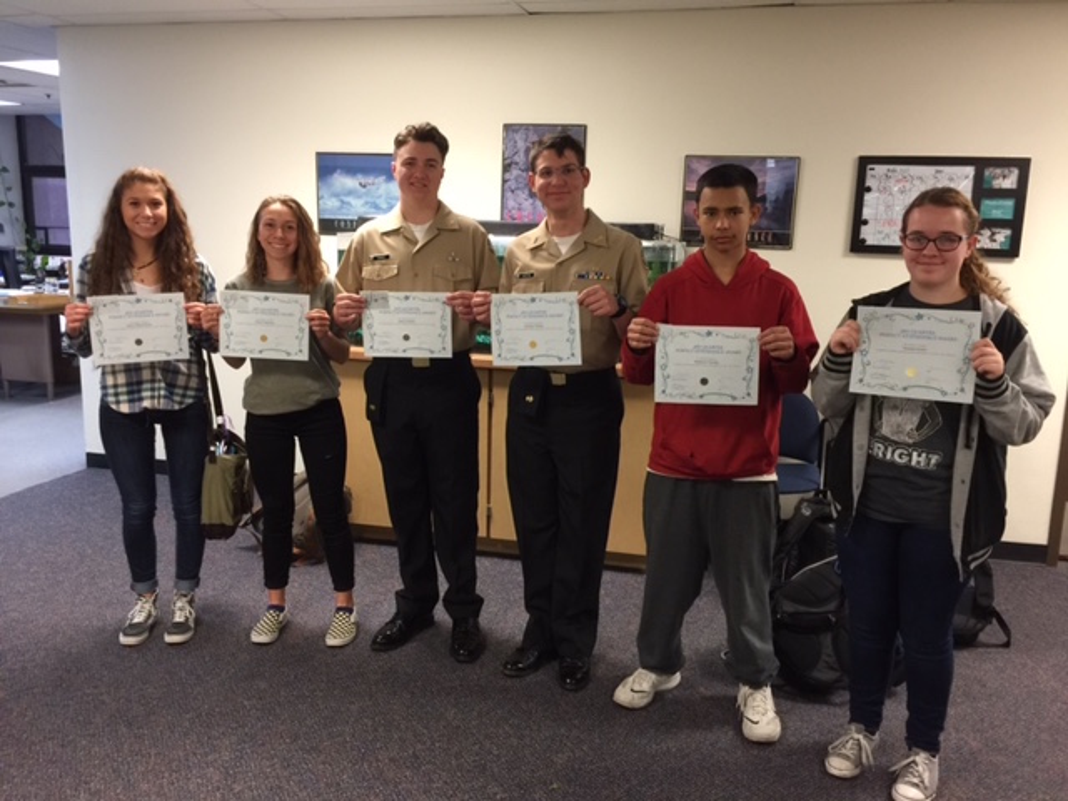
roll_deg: -1.1
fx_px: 895
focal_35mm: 29
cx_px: 534
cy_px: 400
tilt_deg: -11.3
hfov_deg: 61.7
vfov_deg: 48.2
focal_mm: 4.15
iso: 80
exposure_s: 1/15
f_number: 2.2
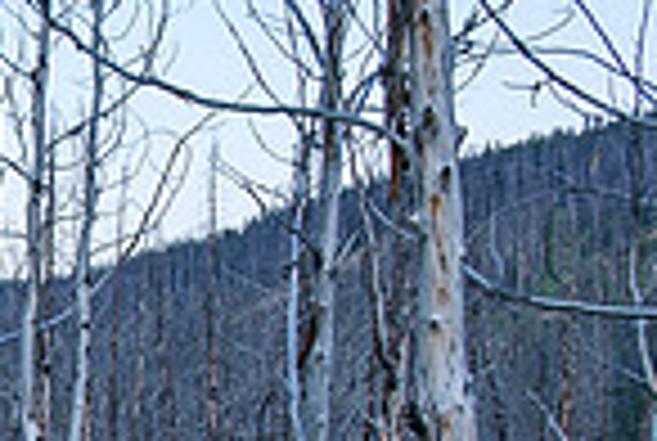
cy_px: 668
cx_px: -495
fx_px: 1957
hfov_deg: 16.3
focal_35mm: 107
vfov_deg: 12.2
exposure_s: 1/60
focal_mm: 18
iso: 200
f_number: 8
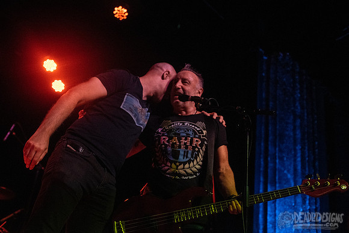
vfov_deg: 29.1
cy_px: 111
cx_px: 166
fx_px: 448
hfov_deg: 42.5
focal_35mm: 46
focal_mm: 44
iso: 3200
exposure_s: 1/500
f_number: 3.5
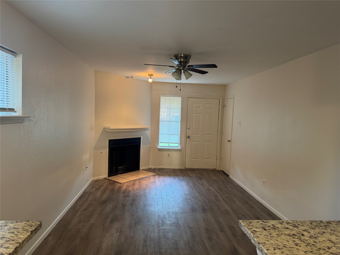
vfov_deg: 56.8
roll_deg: -2.7
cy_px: 128
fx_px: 236
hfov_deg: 71.6
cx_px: 170
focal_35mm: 24
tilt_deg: -4.3
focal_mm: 6.76
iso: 320
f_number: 1.78
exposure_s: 1/60
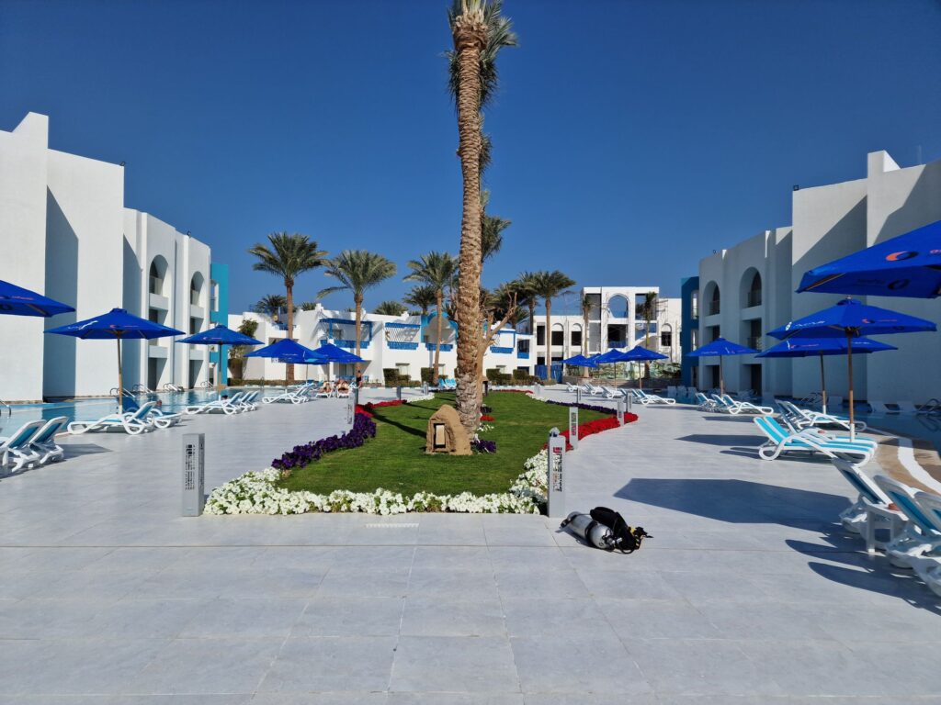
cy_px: 352
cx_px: 470
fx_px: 625
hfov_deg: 73.9
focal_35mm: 23
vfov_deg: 58.9
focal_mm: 6.4
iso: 50
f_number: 1.8
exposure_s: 1/3680
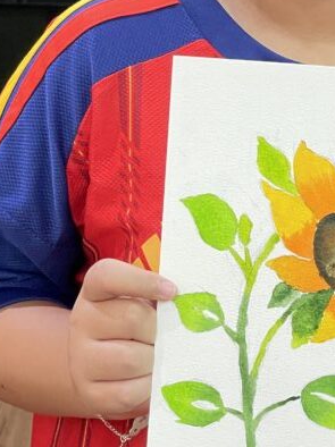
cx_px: 301
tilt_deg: -13.7
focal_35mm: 132
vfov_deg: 14.9
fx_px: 1705
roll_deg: -2.1
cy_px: 116
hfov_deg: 11.2
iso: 80
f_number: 2
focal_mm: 6
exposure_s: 1/100
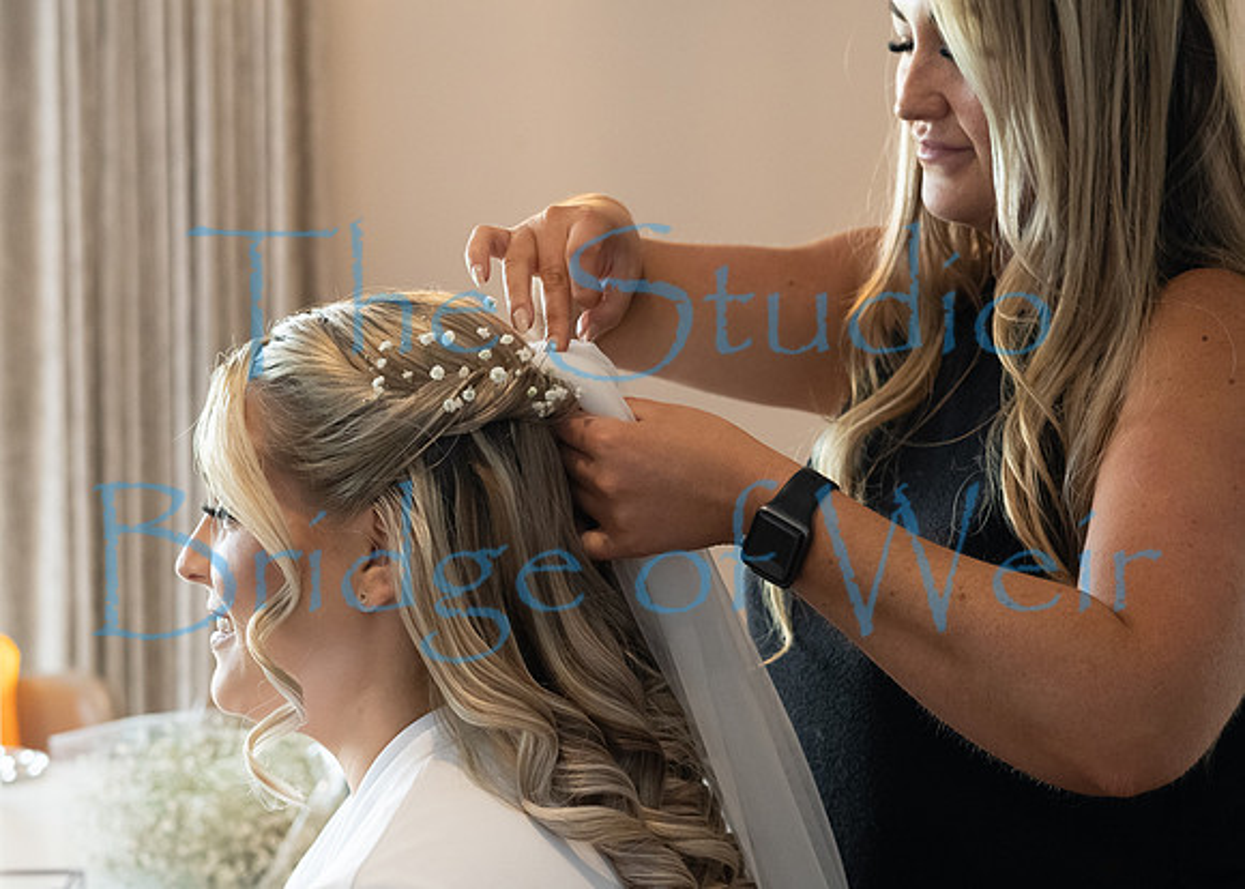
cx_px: 700
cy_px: 402
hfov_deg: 28.0
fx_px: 2491
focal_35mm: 70
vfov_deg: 20.2
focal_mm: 50
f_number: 4
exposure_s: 1/250
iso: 4000
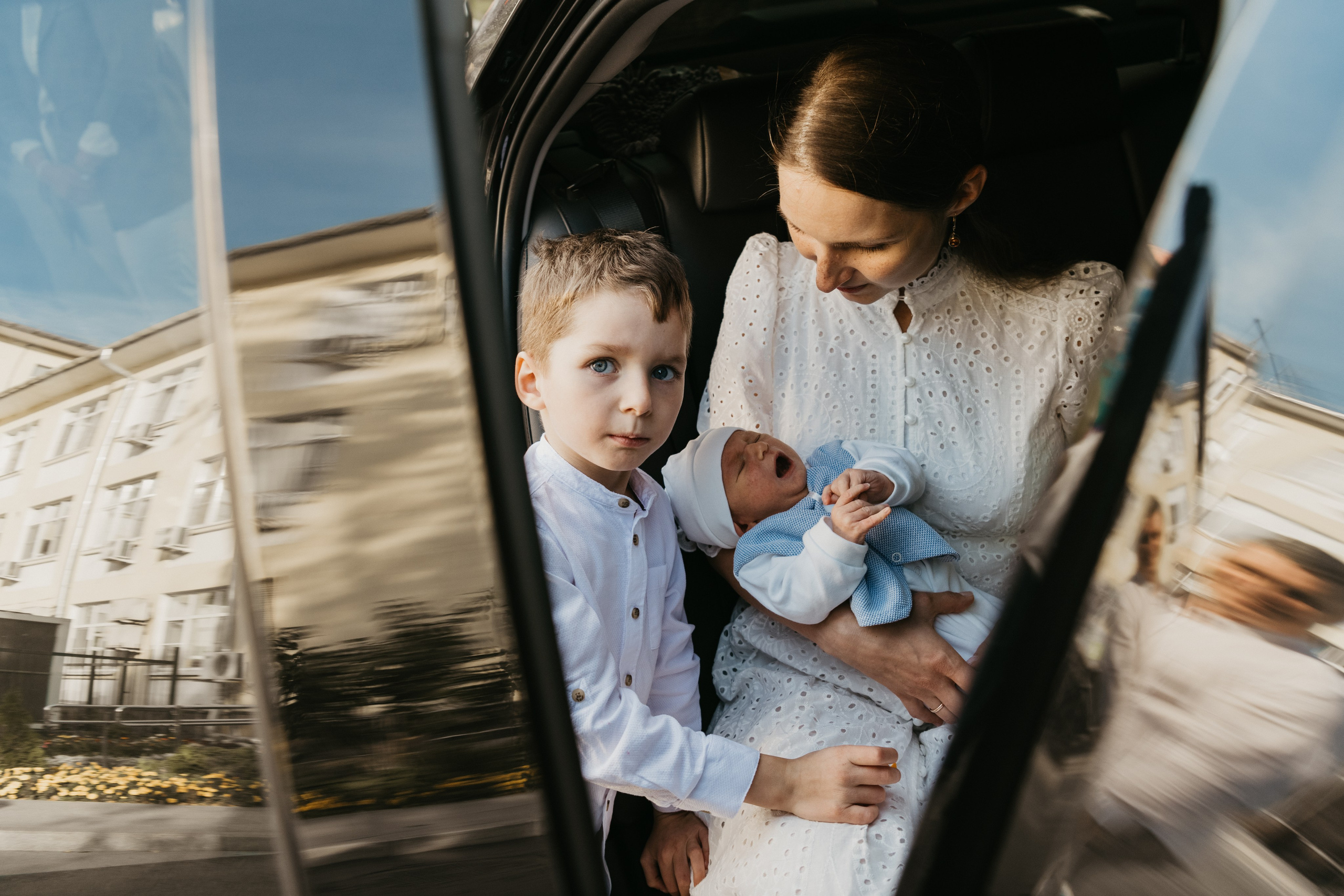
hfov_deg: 67.4
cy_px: 448
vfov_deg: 47.9
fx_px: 1008
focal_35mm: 27
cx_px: 672
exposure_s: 1/200
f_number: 4
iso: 400
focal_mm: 27
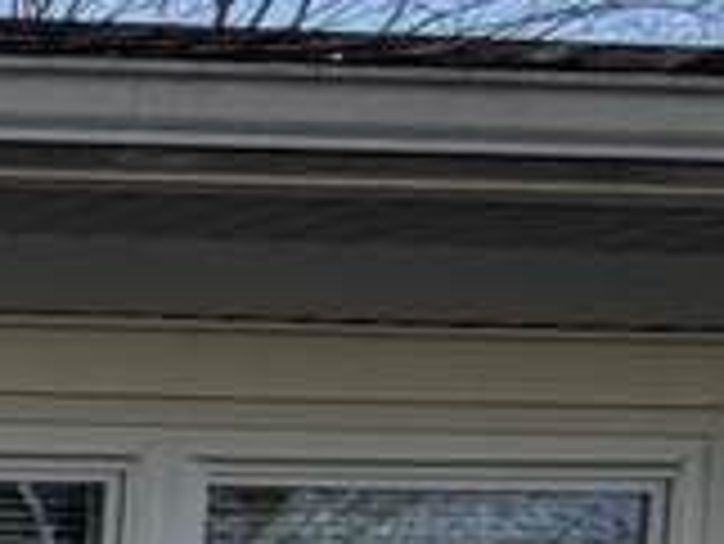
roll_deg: -0.8
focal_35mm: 111
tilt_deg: -3.6
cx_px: -2069
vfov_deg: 12.0
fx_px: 2323
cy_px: 1057
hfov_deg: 8.6
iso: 32
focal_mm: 2.22
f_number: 2.2
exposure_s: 1/830
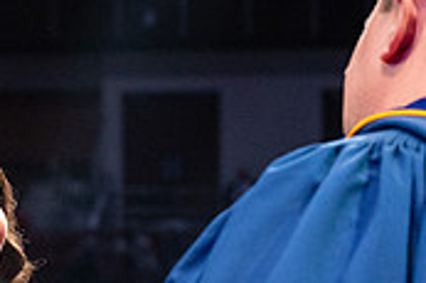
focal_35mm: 230
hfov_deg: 8.9
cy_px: 211
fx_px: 2719
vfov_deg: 6.0
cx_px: 29
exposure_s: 1/250
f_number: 4
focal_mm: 54
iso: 1250
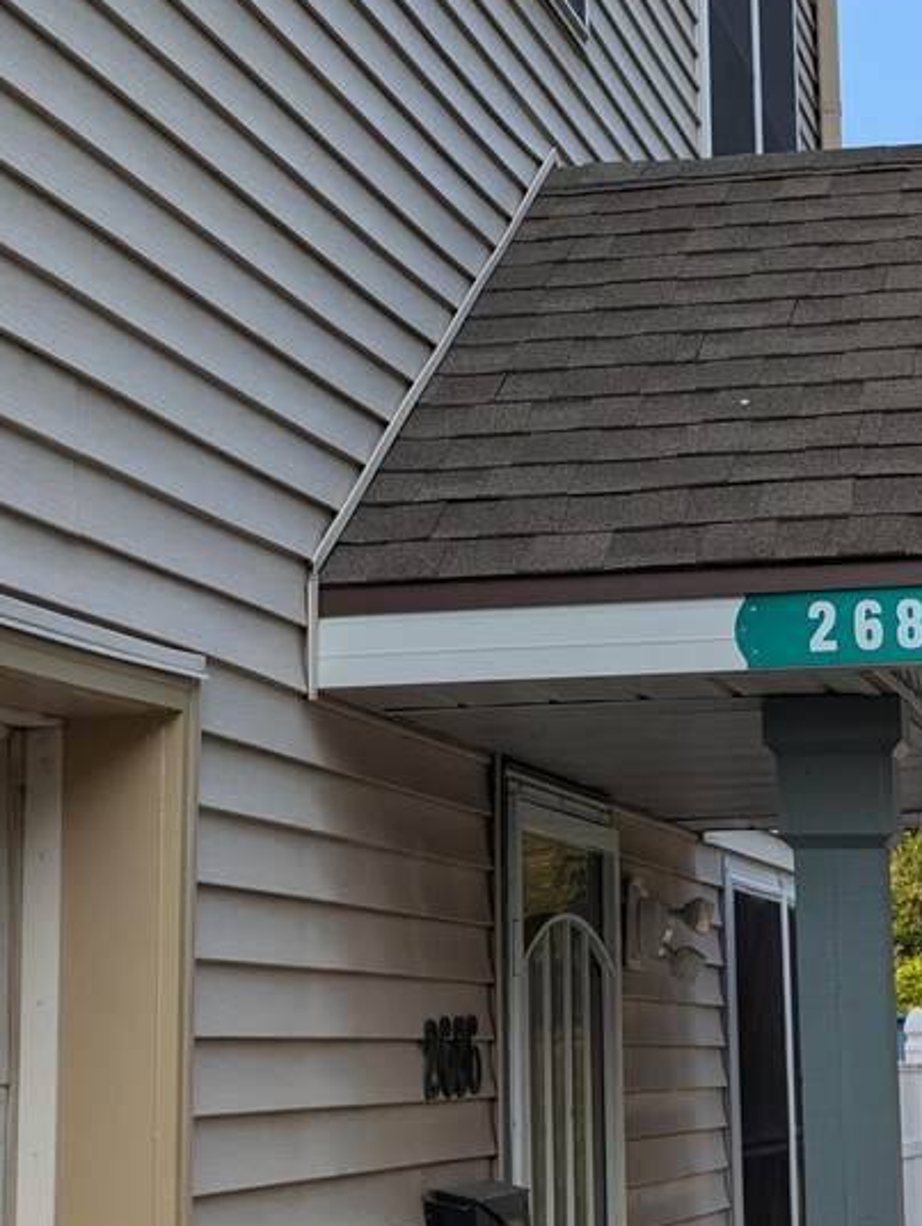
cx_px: 515
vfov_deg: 22.6
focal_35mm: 86
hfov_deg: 17.2
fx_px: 3049
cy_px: 336
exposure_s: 1/1055
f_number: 1.85
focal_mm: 6.81
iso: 47
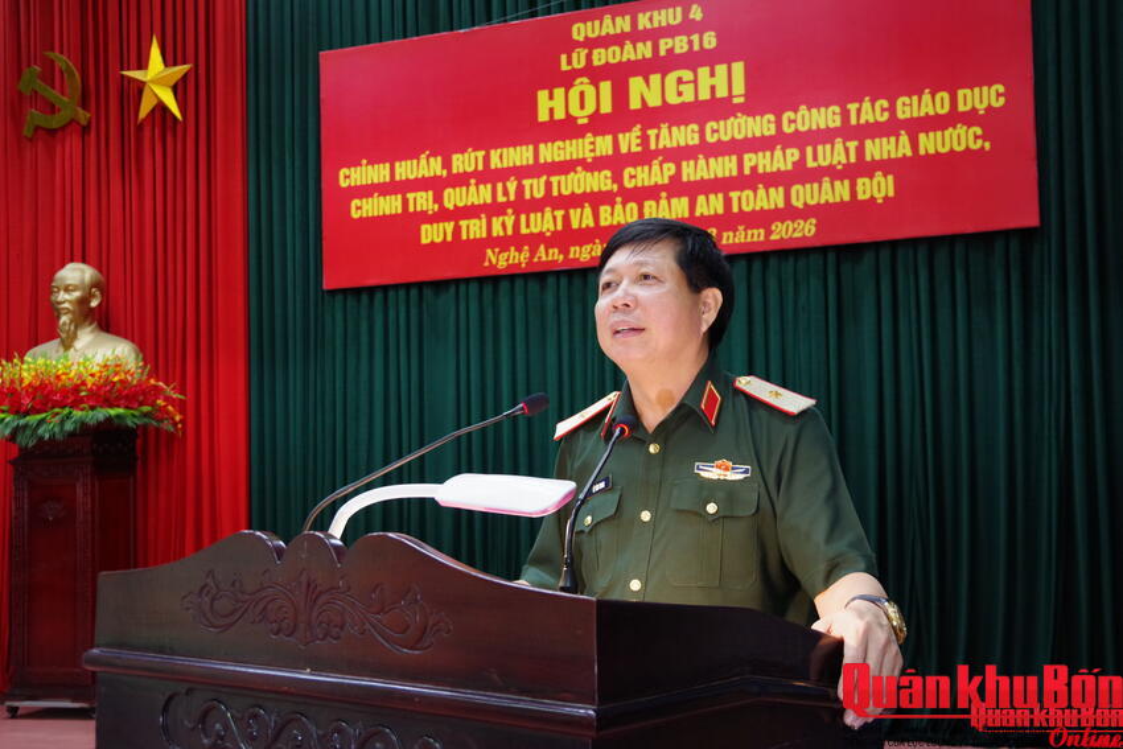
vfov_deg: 31.9
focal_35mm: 42
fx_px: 1310
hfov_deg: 46.4
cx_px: 562
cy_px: 374
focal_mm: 28
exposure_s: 1/25
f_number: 4.5
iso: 1600
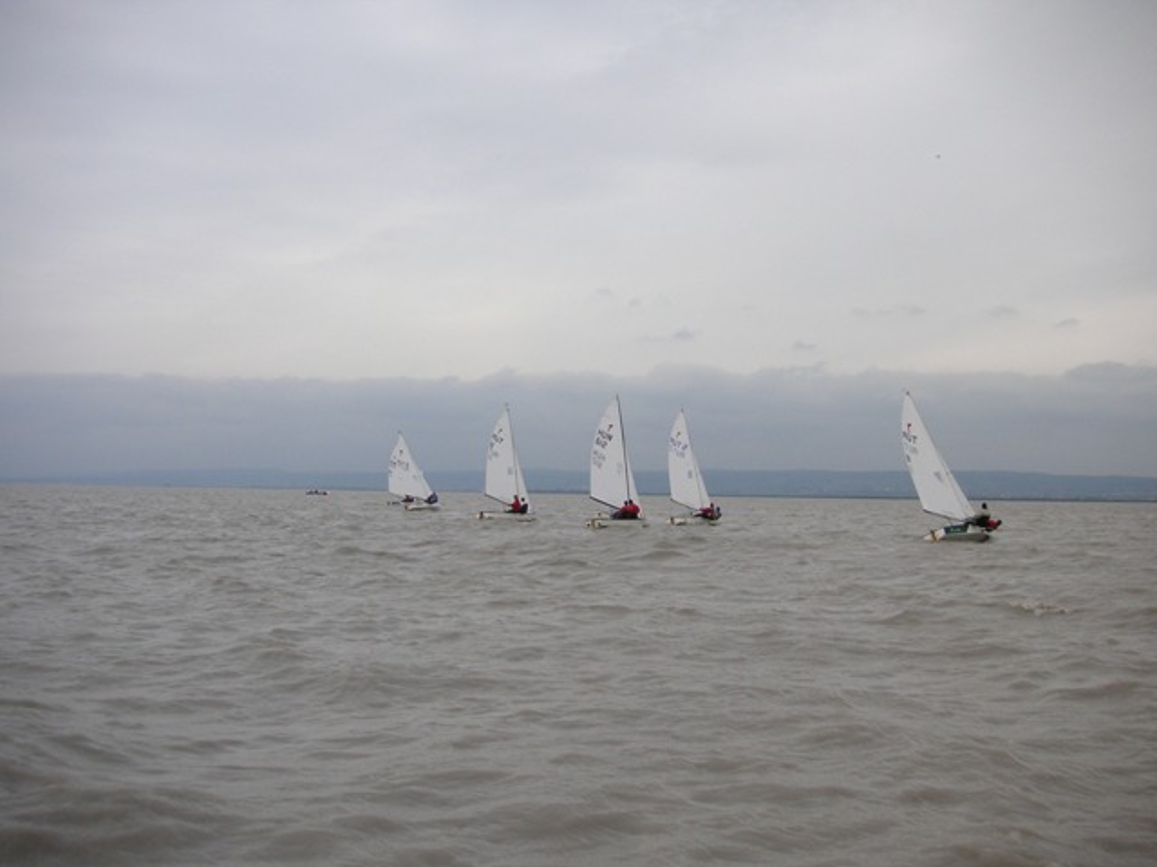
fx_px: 1237
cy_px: 434
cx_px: 578
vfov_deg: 38.7
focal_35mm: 37
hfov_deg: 50.1
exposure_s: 1/180
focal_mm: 6.1
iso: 50
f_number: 6.7
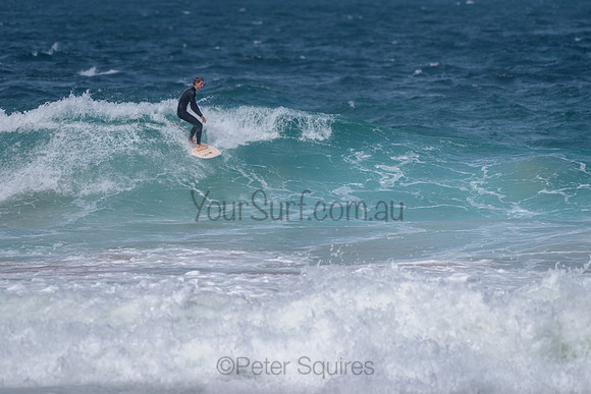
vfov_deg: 2.2
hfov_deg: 3.4
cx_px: 244
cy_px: 159
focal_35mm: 613
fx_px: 10071
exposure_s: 1/2000
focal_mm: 500
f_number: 5.6
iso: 90
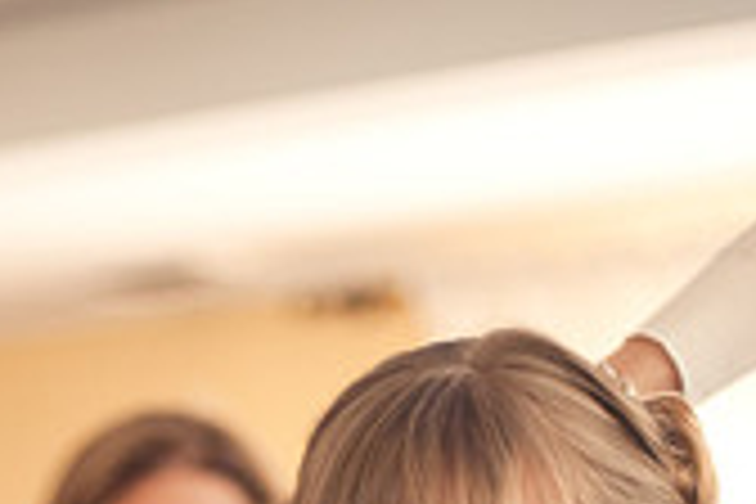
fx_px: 3633
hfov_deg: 11.8
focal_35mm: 173
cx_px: 58
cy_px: 828
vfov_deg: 7.7
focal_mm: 50
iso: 200
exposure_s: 1/100
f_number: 1.4
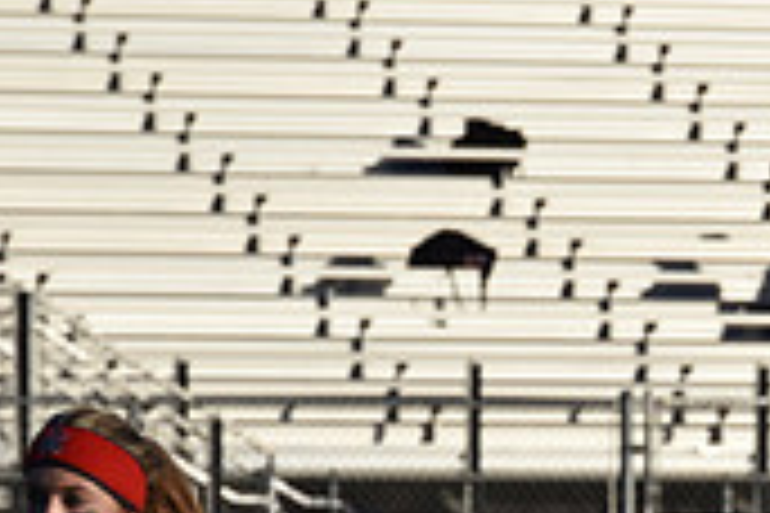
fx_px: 14543
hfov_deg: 3.0
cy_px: 610
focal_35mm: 680
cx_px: 896
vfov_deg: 2.0
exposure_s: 1/4000
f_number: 5.6
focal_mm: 200
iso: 560
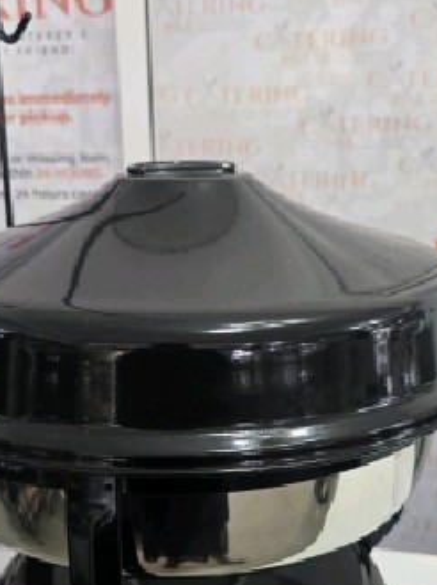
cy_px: 320
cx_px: 204
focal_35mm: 42
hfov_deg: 34.3
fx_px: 708
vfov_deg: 44.8
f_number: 1.7
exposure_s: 1/101
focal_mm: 6.3
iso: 400
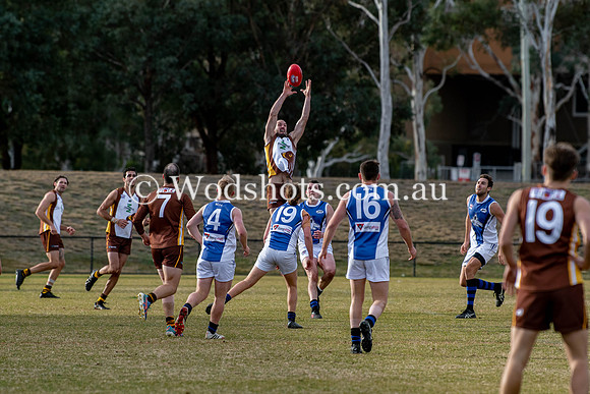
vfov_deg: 3.4
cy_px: 197
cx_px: 295
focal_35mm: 400
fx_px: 6557
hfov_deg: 5.2
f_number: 3.5
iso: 320
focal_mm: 200
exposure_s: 1/1000
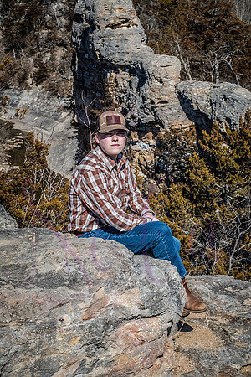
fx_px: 837
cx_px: 126
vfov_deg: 25.4
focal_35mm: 80
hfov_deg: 17.1
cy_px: 188
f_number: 16
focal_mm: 80
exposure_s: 1/1000
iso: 800
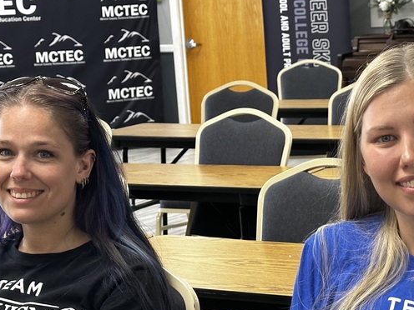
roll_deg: +2.9
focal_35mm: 99
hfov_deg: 19.7
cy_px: 242
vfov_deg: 14.9
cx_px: 287
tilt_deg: -12.1
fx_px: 1184
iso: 200
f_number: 1.78
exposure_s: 1/60
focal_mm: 6.86
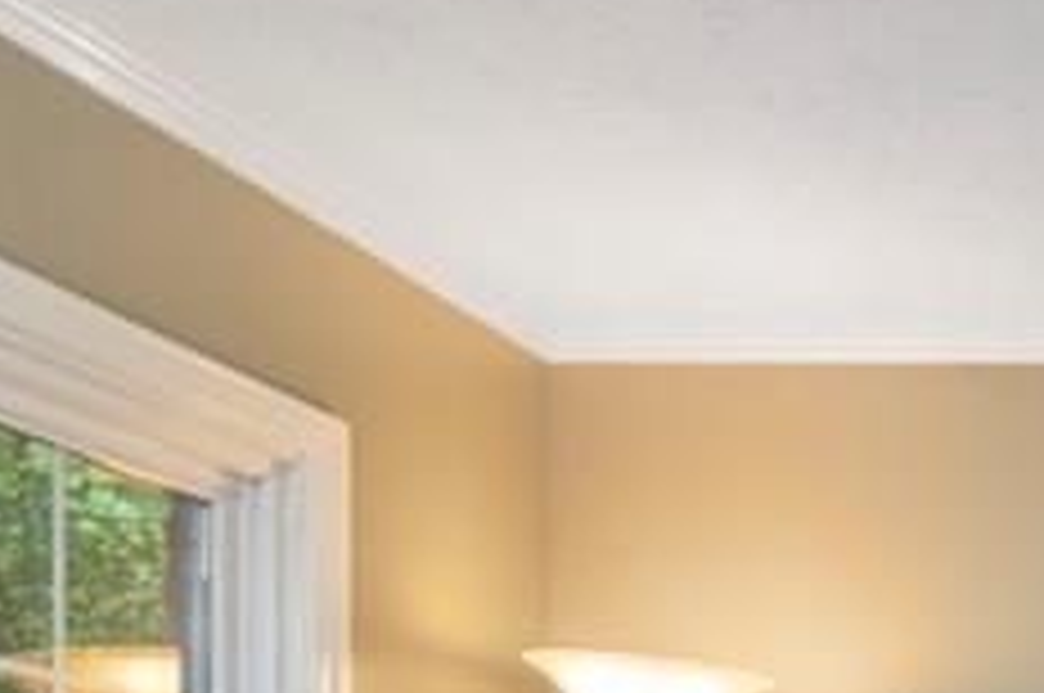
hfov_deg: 21.7
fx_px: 2172
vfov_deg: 16.5
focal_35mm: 75
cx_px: 1638
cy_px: 1033
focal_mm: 17
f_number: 7.1
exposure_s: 1/125
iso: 400
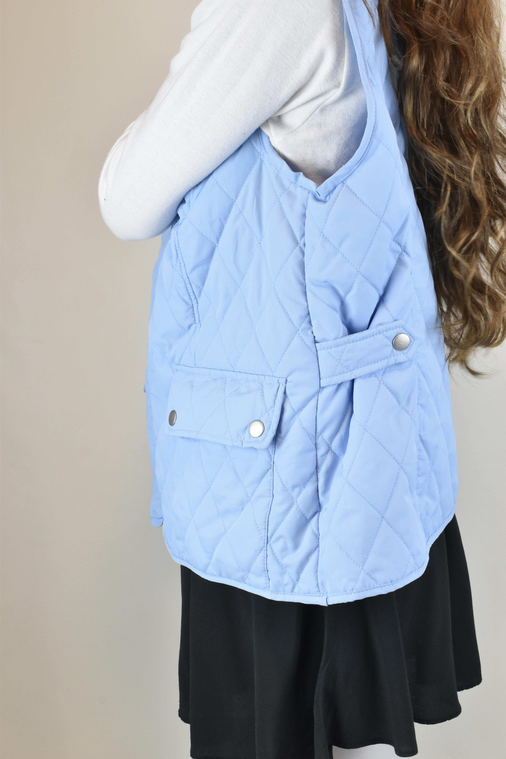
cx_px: 253
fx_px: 980
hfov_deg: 28.9
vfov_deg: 42.3
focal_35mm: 46
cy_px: 380
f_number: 13
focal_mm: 31
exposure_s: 1/60
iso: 1600
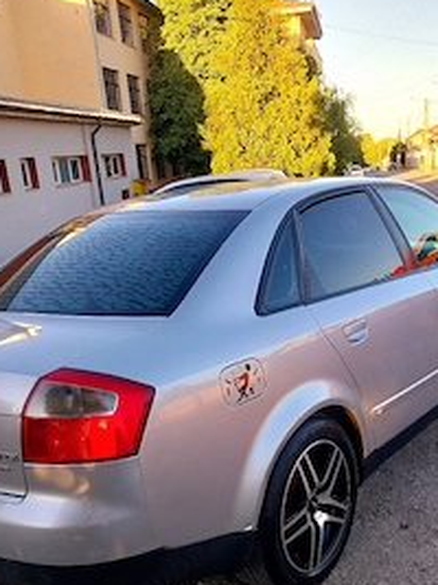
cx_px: 247
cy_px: 405
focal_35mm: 39
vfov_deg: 46.9
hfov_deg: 36.7
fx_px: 658
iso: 25
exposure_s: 1/182
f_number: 1.8
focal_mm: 4
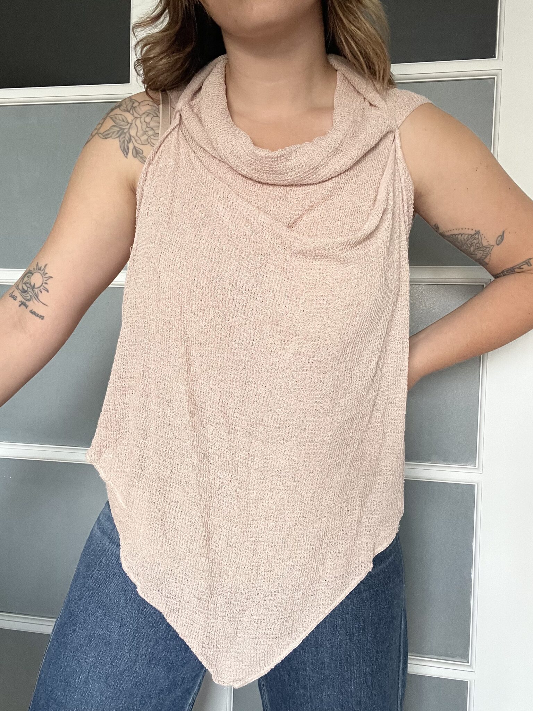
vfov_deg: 60.0
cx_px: 266
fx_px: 616
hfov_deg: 46.8
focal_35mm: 30
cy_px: 356
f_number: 2.2
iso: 200
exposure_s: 1/60
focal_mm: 2.71
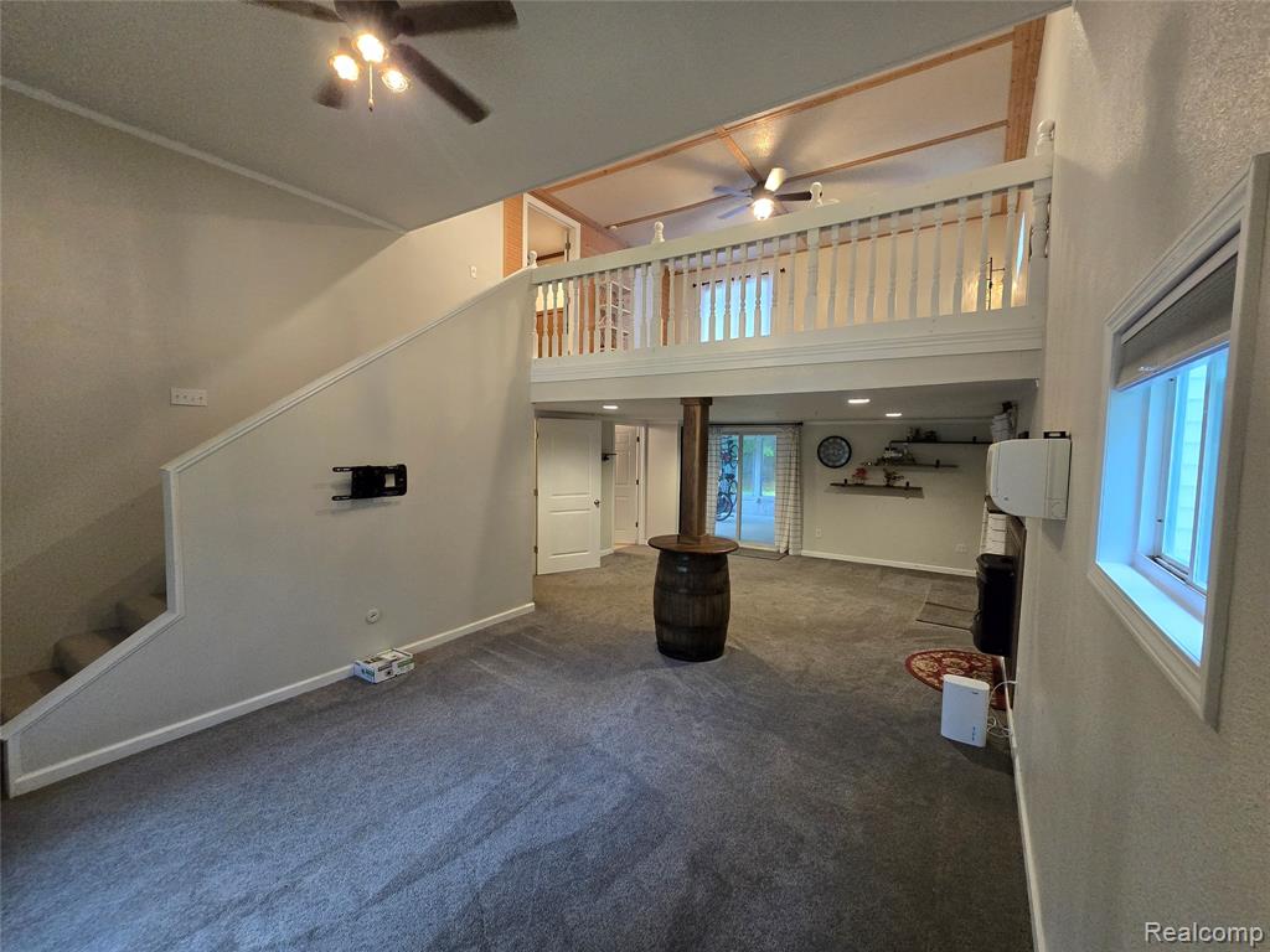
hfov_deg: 106.2
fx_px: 477
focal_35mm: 13
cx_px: 635
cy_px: 476
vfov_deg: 89.9
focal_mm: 2.2
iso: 640
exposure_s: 1/60
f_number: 2.2
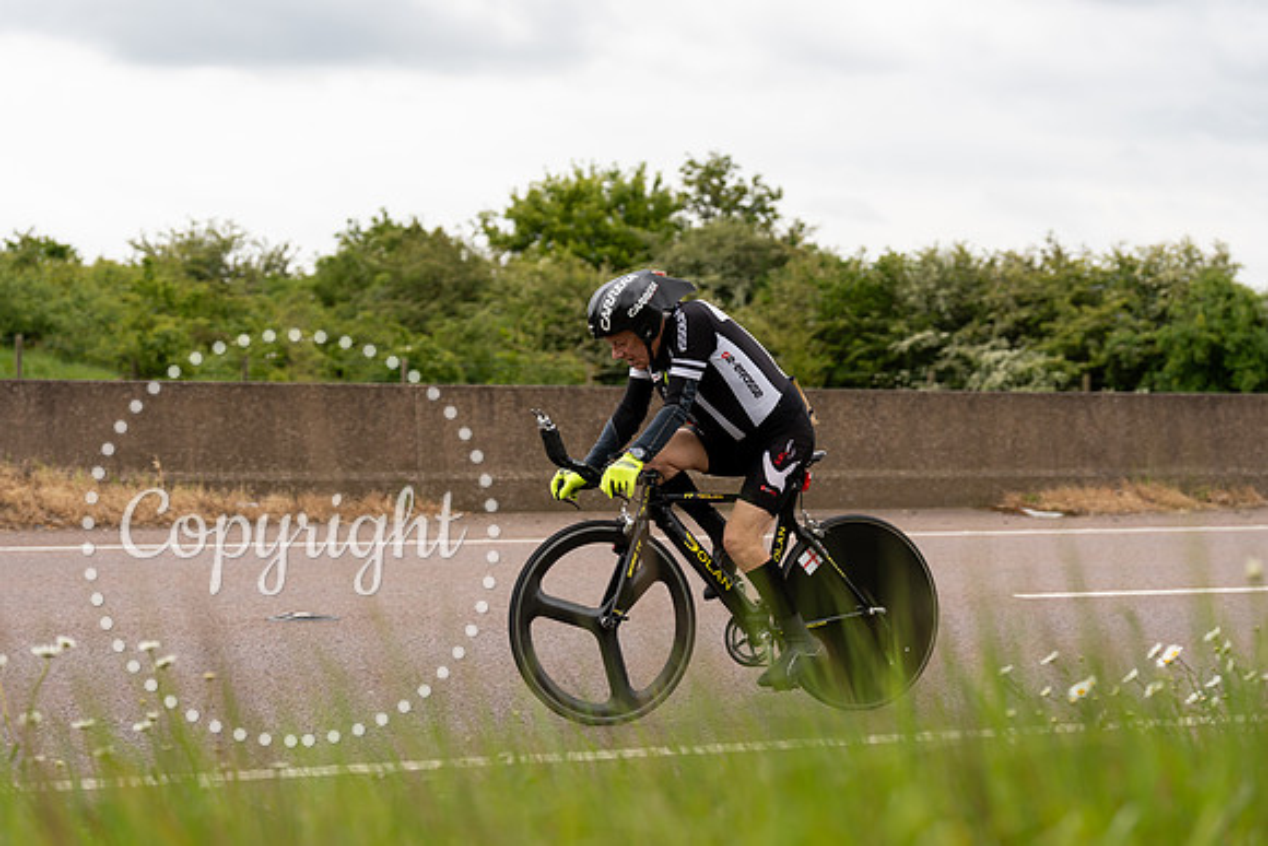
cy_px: 423
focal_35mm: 70
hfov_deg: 28.8
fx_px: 2466
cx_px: 634
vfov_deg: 19.5
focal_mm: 70
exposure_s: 1/1000
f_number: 3.5
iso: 320
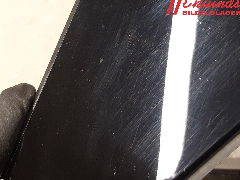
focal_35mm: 27
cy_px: 88
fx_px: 187
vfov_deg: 51.3
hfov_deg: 65.3
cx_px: 116
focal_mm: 3.93
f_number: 1.7
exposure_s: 1/33
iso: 200
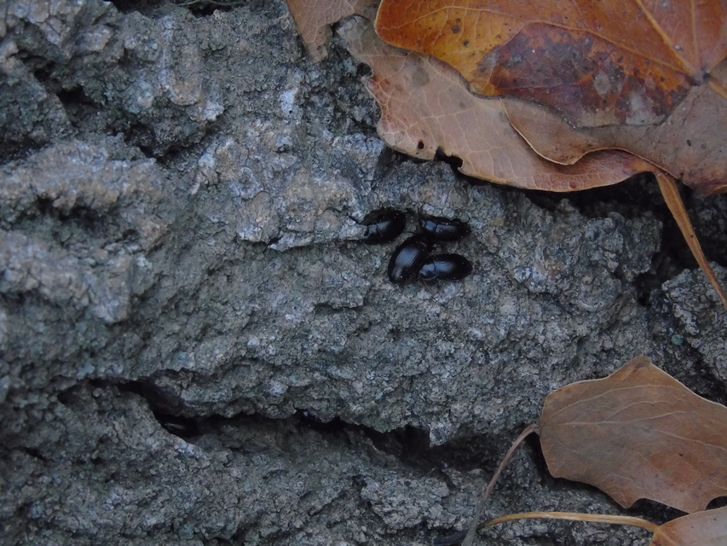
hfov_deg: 15.9
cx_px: 364
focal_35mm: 124
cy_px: 273
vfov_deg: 12.0
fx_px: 2605
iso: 800
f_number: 4.6
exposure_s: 1/100
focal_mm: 22
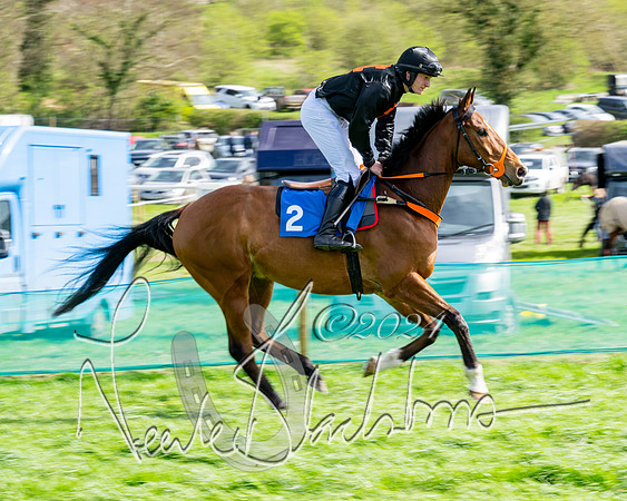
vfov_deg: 10.5
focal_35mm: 147
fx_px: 2718
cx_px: 376
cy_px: 251
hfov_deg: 13.2
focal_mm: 130
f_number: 11
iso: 200
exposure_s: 1/160
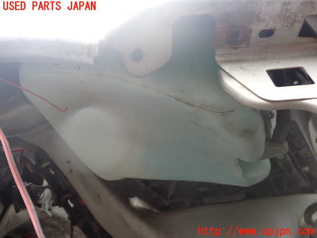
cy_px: 119
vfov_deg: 46.8
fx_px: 275
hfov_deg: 60.0
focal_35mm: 30
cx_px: 158
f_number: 2.3
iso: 200
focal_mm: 5.4
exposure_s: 1/125
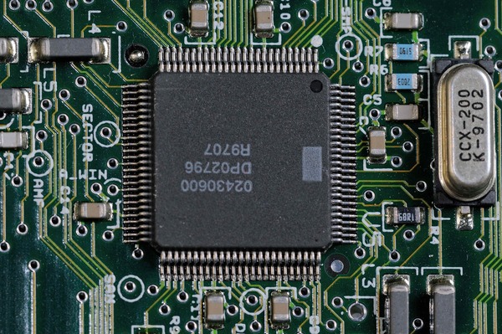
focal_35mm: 225
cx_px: 251
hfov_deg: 9.2
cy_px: 167
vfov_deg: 6.1
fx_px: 3135
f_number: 9
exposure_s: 1/60
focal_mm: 150
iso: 200
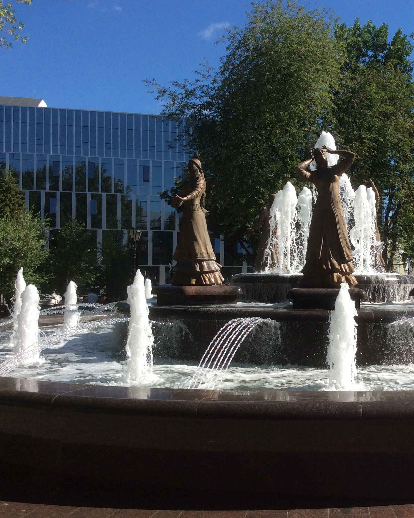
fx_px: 643
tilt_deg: +0.9
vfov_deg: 43.8
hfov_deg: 34.7
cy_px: 260
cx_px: 324
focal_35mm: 42
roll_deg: +0.9
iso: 32
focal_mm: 3.3
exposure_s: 1/1362
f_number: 2.4
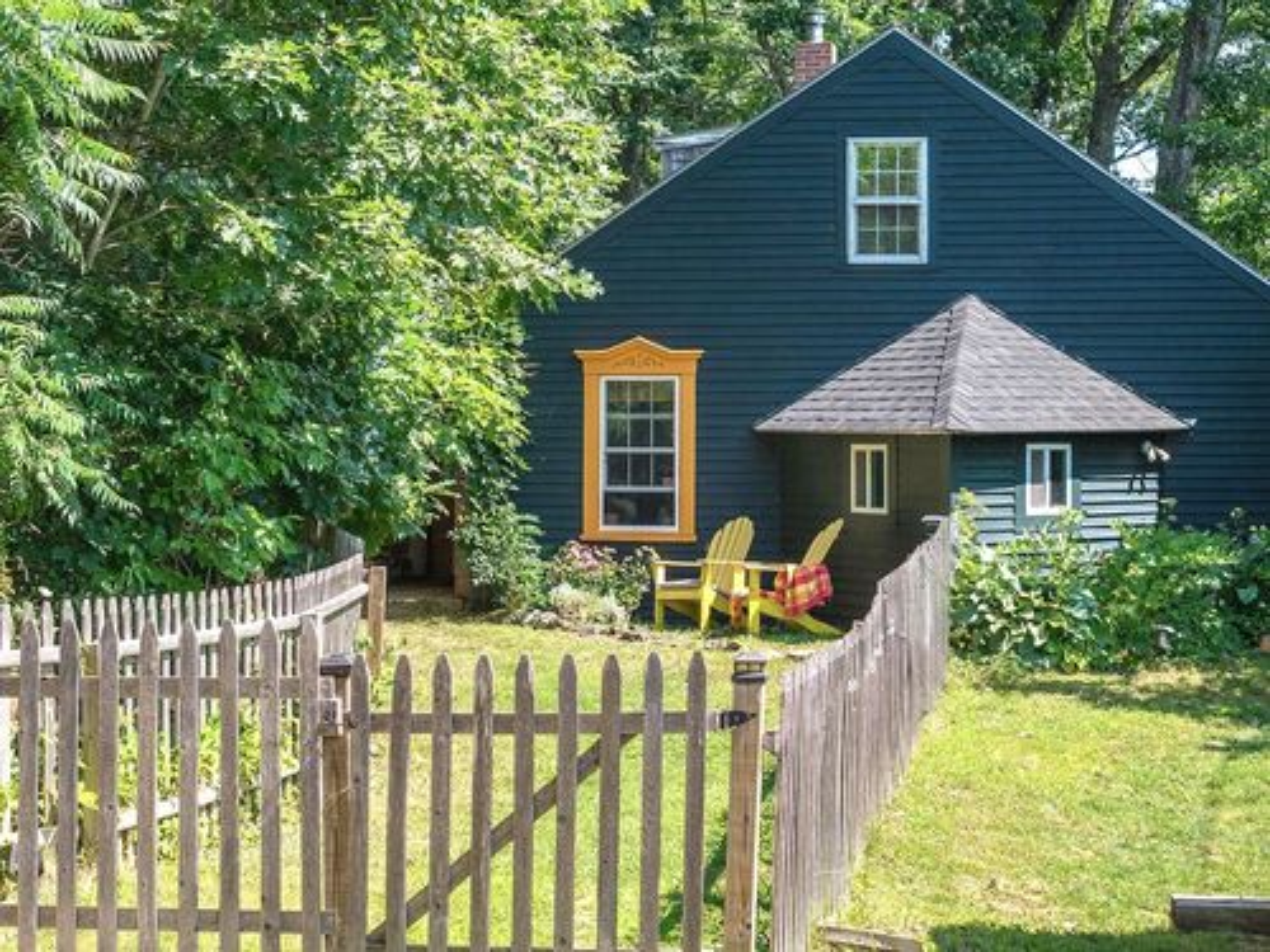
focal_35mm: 70
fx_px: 2568
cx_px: 635
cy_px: 476
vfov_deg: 21.0
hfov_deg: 27.8
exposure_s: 1/160
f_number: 2.8
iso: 100
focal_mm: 19.35
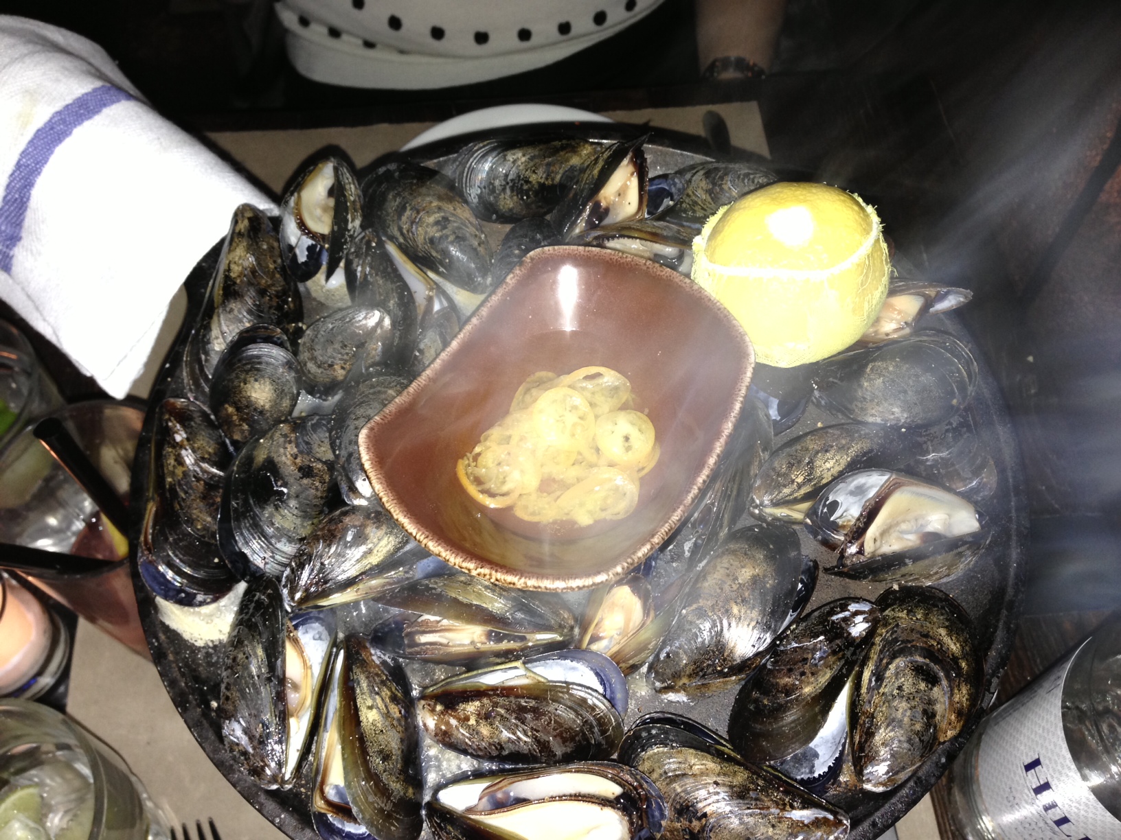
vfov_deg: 42.9
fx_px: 1069
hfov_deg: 55.4
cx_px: 560
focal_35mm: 33
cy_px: 420
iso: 100
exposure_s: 1/16
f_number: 2.4
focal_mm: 4.13
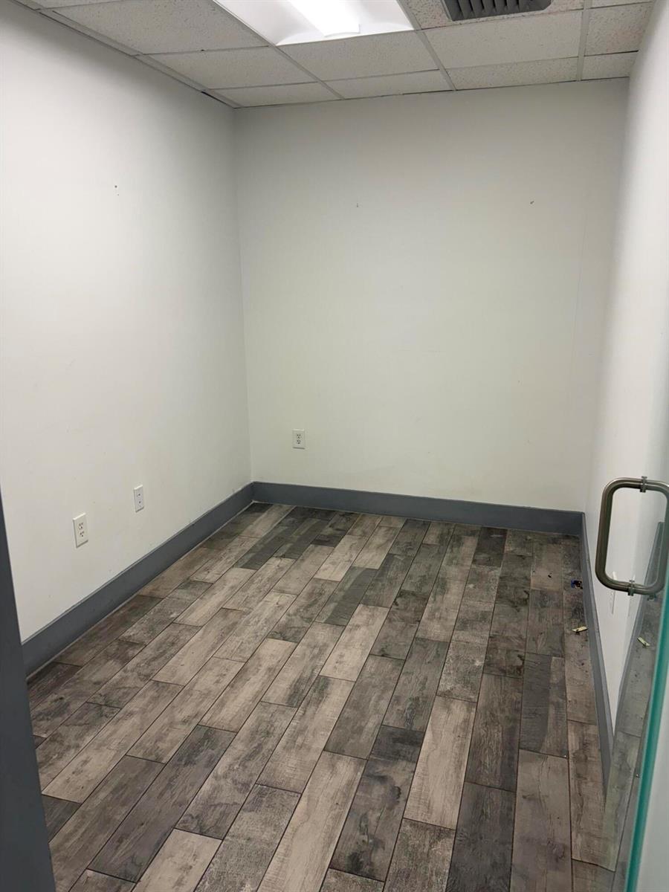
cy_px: 446
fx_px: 670
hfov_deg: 53.1
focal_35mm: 26
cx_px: 334
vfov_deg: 67.3
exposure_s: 1/120
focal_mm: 5.96
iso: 64
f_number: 1.6
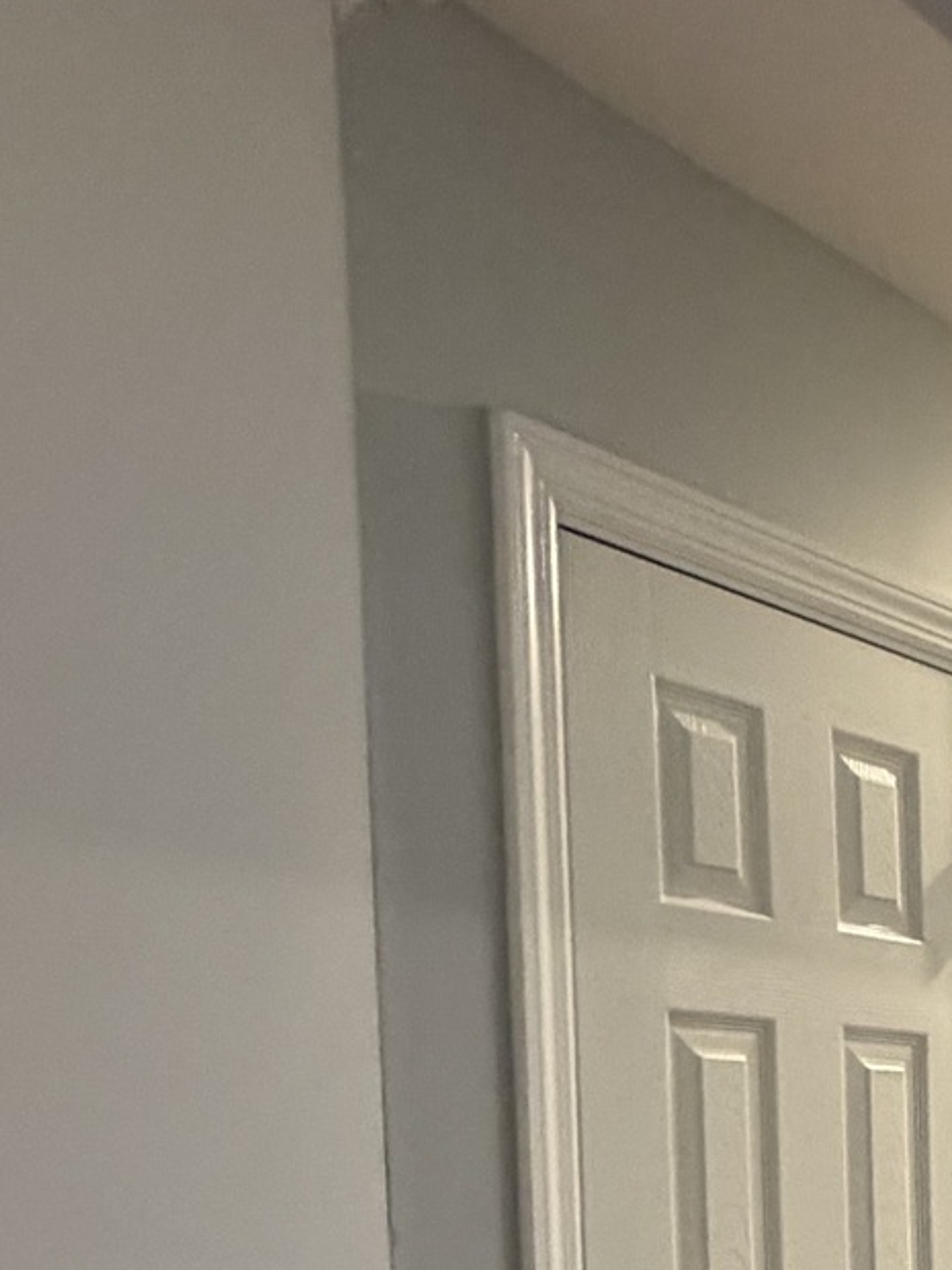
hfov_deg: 24.3
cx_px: 1261
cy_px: 1319
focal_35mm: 52
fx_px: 1907
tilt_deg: -3.2
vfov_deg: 33.2
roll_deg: +0.5
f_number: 2.2
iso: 400
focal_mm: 2.22
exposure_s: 1/60
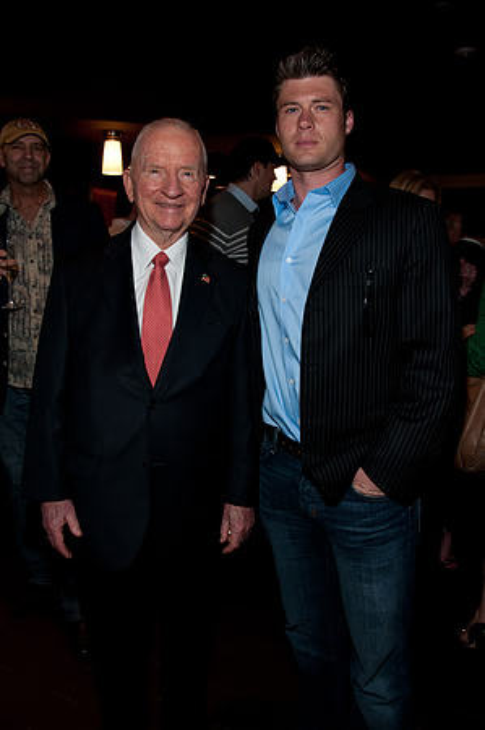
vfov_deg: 62.0
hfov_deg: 43.5
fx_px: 608
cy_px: 365
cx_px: 242
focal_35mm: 30
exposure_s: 1/125
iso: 400
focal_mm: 20
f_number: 8
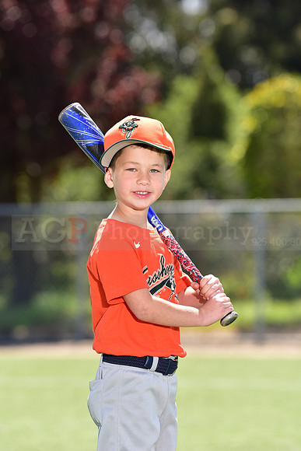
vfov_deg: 10.3
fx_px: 2507
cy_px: 226
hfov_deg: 6.9
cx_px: 150
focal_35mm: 200
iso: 80
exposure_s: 1/250
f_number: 5
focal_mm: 200
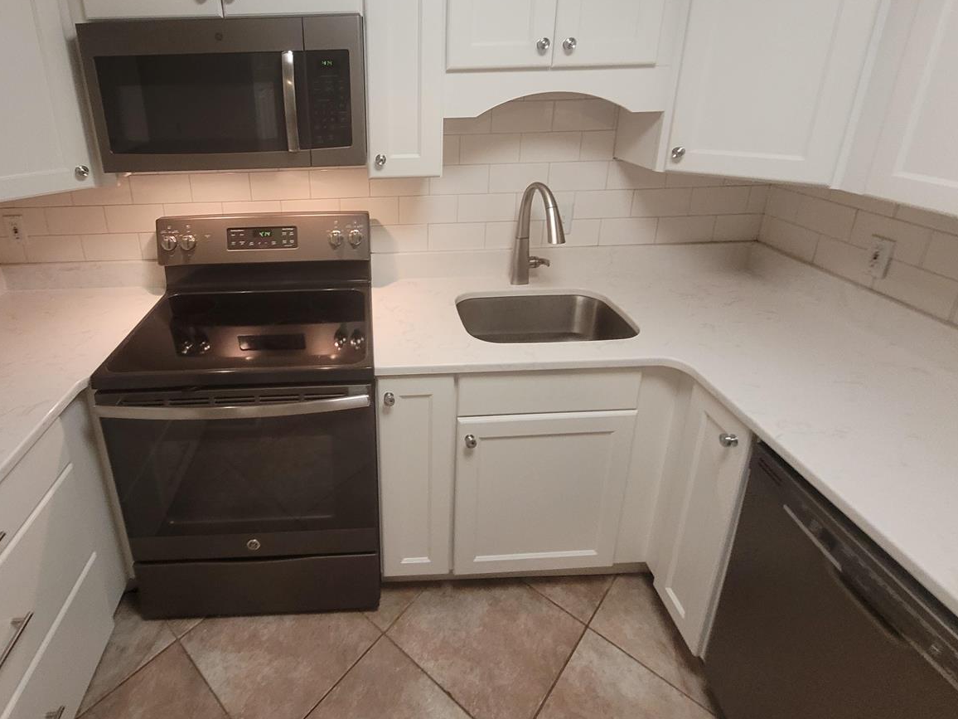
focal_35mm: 18
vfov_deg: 70.2
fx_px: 498
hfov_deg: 86.6
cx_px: 380
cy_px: 262
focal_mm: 1.74
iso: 320
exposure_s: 1/59
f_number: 2.2
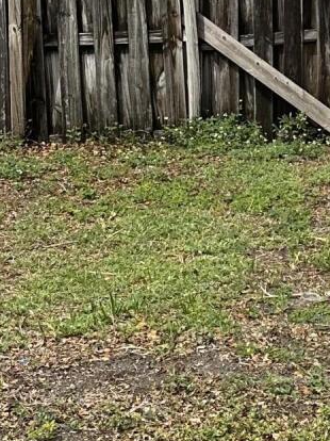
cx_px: 473
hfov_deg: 12.2
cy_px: 101
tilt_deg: -7.7
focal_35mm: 116
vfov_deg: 16.9
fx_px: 1476
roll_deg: -1.7
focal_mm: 6.86
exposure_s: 1/5263
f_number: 1.78
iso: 80
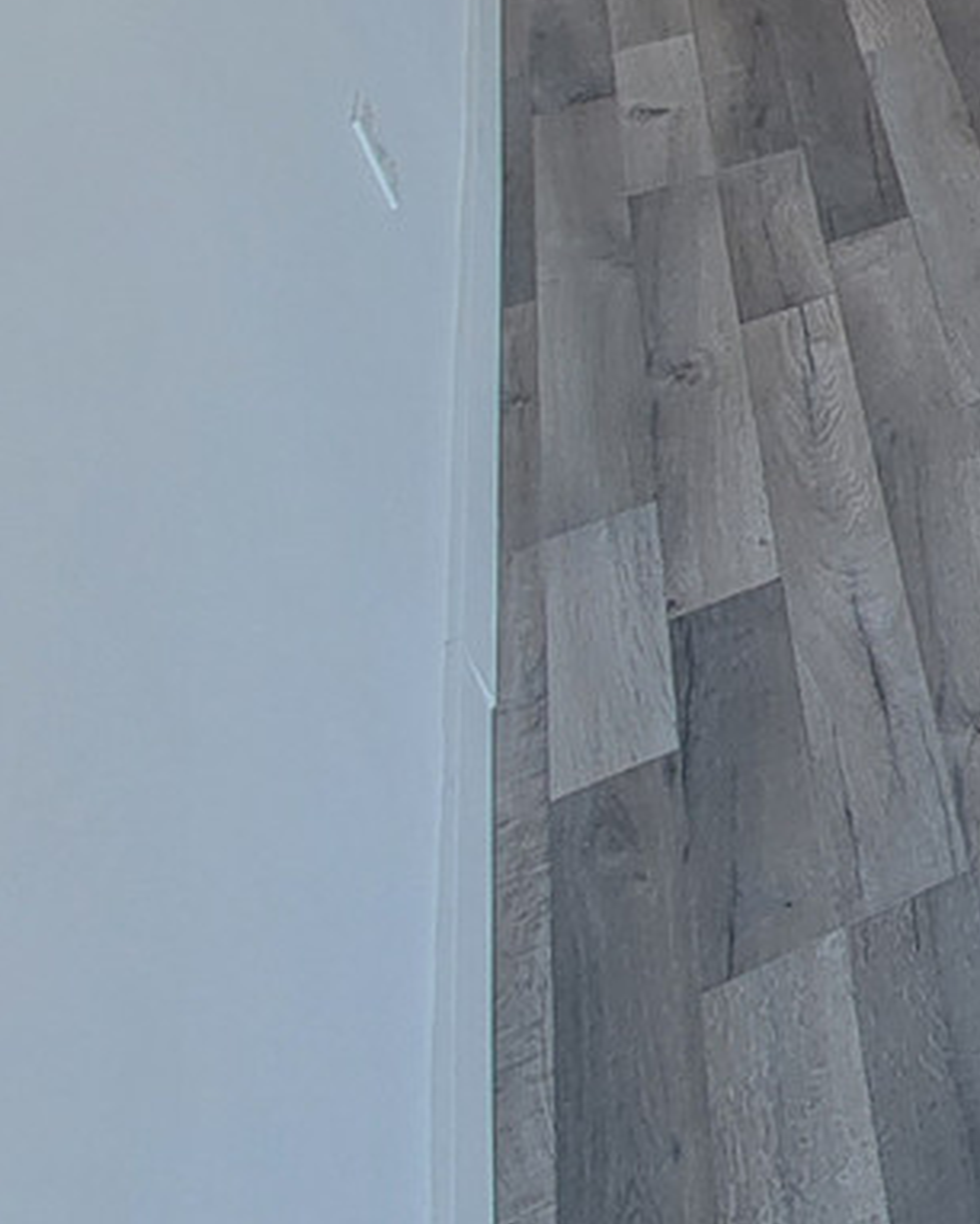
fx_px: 1848
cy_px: -205
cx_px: 2200
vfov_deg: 31.4
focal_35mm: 51
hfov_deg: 16.5
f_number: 2.2
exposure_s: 1/60
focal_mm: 2.2
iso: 100
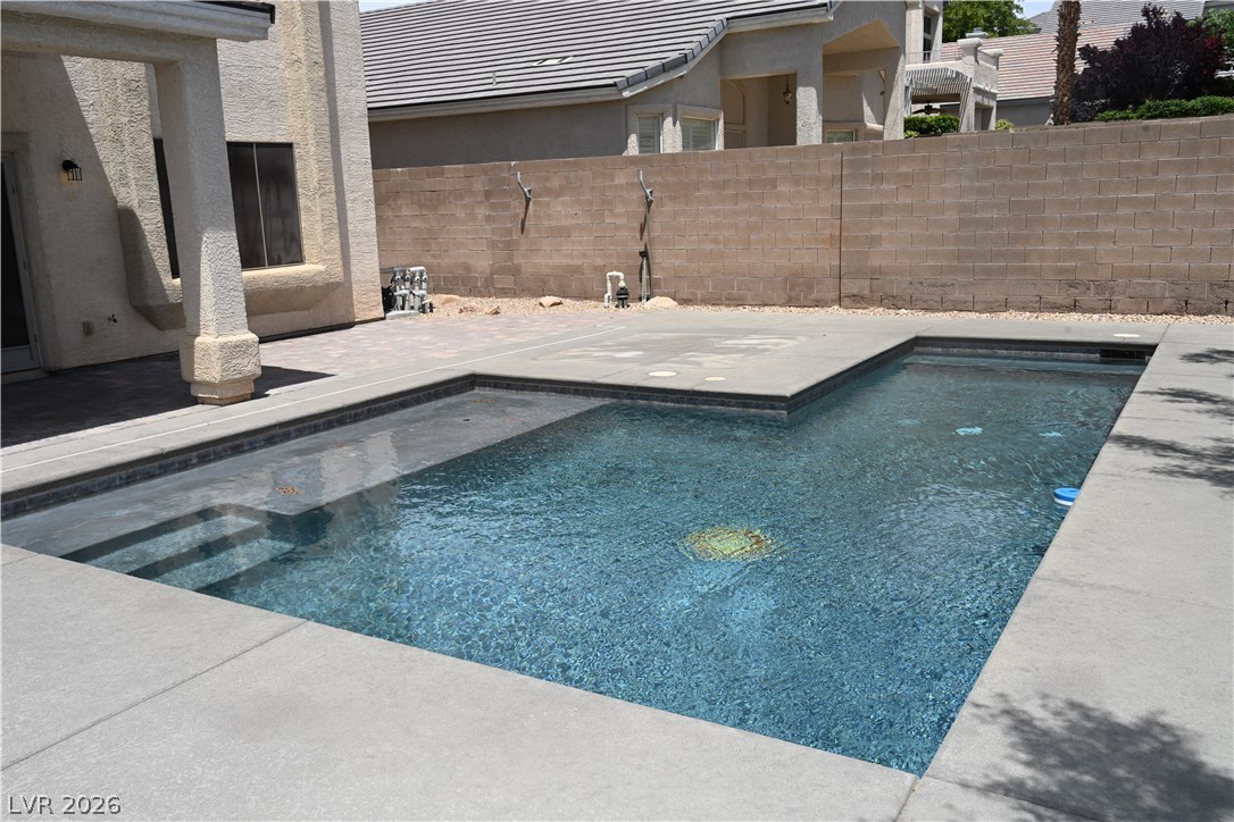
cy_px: 411
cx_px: 617
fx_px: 1045
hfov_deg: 61.1
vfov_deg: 43.0
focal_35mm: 30
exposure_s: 1/200
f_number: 11
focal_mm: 30.5
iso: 100
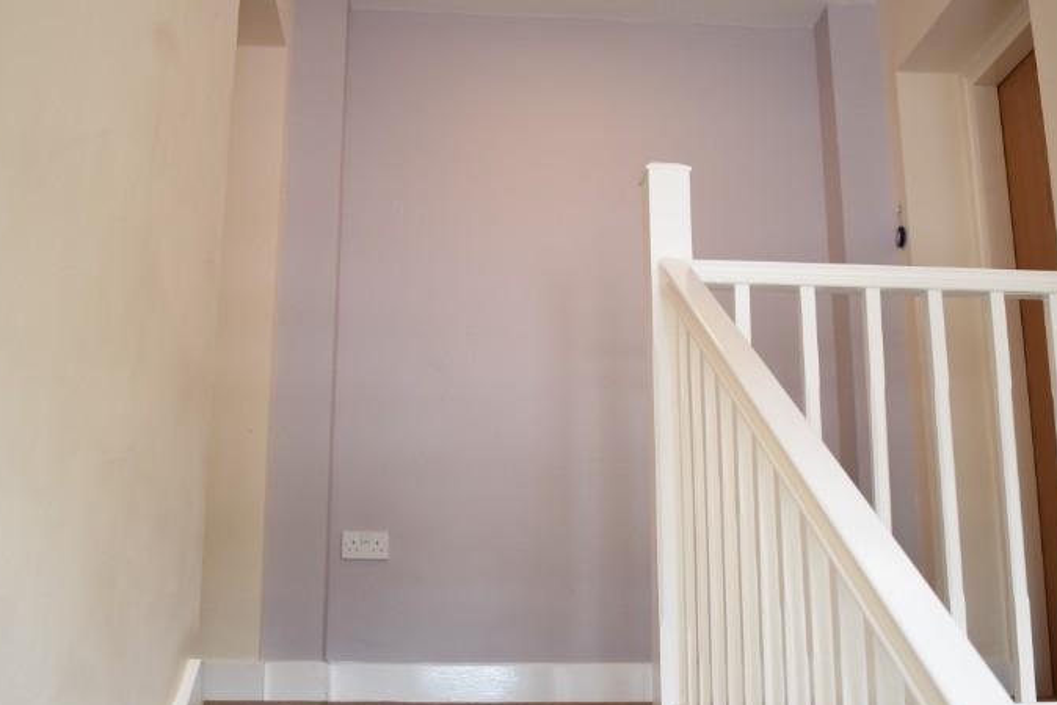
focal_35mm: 41
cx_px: 528
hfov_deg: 47.4
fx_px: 1204
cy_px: 360
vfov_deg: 32.7
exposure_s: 1/30
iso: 640
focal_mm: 18
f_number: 3.5
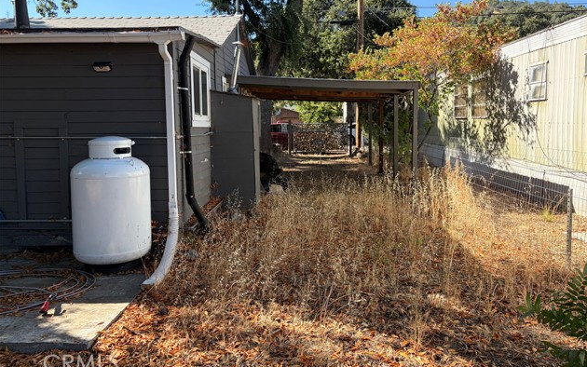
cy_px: 153
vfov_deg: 44.4
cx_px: 296
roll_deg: +1.1
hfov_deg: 66.5
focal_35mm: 28
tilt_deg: -3.2
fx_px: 448
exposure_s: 1/1175
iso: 64
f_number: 1.6
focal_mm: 5.96
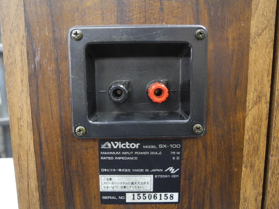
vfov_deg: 44.2
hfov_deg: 56.8
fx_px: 258
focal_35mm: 32
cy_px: 104
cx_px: 140
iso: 400
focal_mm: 6.8
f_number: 2.8
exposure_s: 1/8.6
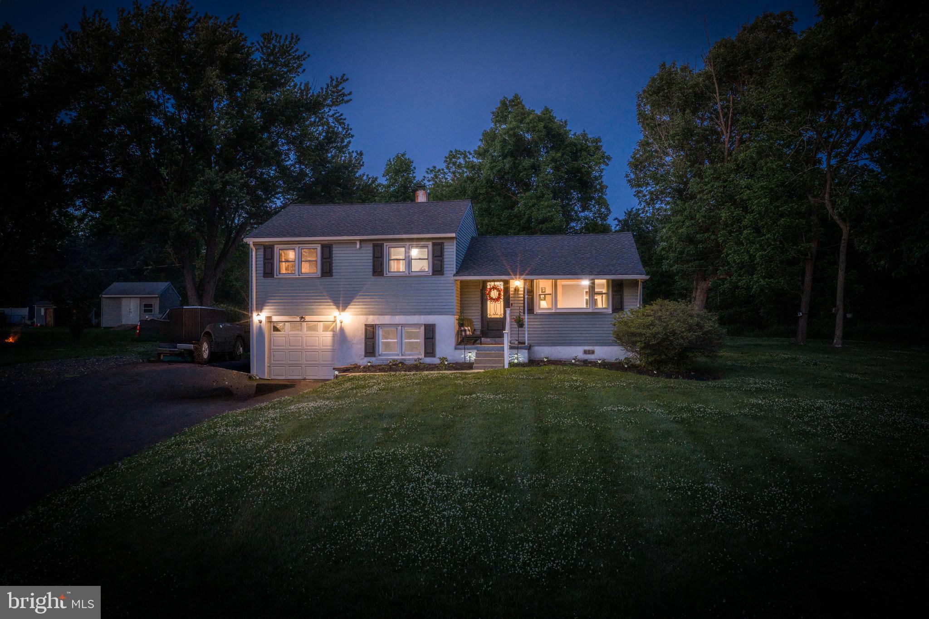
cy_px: 310
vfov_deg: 46.4
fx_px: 722
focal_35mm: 28
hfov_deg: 65.5
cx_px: 464
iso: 800
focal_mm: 14.45
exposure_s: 1/10
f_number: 4
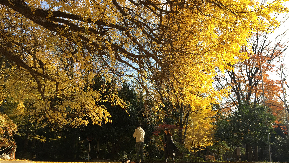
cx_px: 143
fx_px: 245
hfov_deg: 61.0
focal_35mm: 32
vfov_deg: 36.5
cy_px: 98
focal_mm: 4.15
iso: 32
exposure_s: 1/706
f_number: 2.2
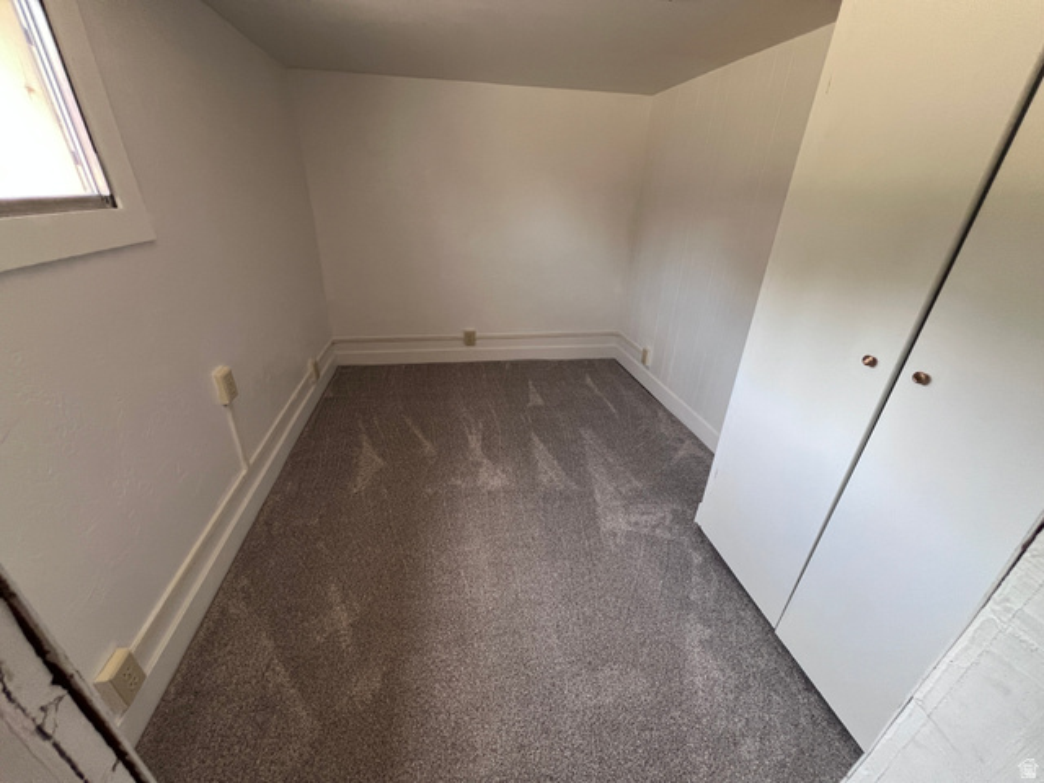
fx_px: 392
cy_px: 392
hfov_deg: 106.2
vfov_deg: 89.9
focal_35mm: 13
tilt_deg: -26.1
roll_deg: -1.7
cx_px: 522
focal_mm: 1.57
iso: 250
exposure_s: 1/96
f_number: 1.8
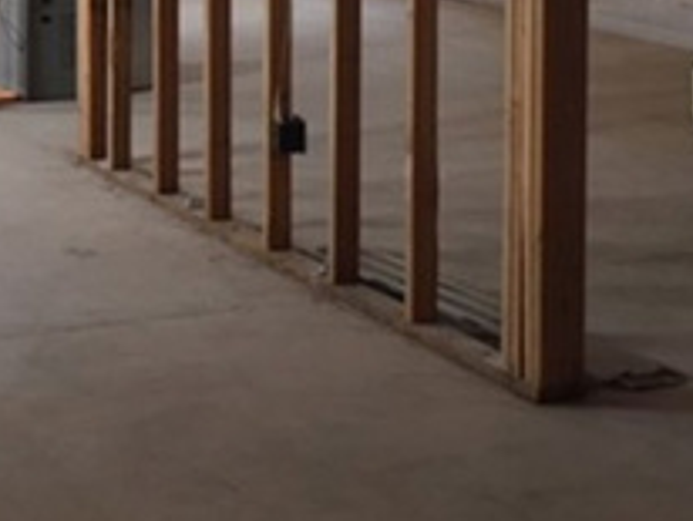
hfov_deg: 21.2
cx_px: 37
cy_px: -141
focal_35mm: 90
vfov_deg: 15.7
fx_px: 1804
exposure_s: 1/30
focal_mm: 4.15
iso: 80
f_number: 2.2
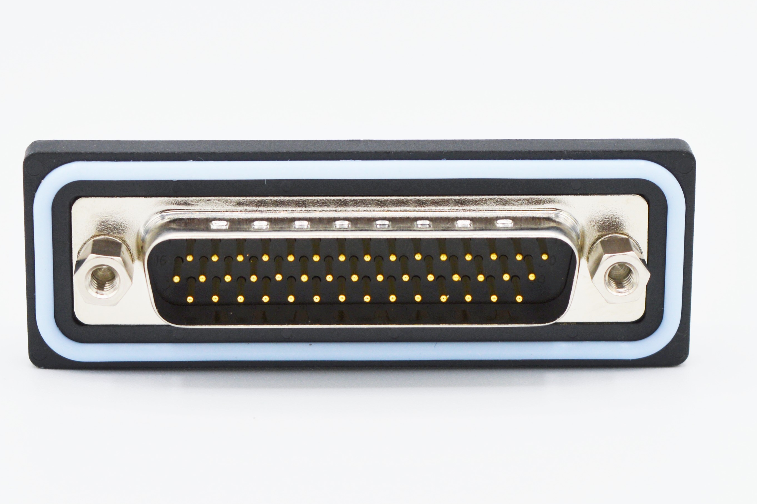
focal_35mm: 111
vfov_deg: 12.3
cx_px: 349
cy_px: 248
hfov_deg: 18.4
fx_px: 2332
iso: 100
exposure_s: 1/250
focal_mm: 48
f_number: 8
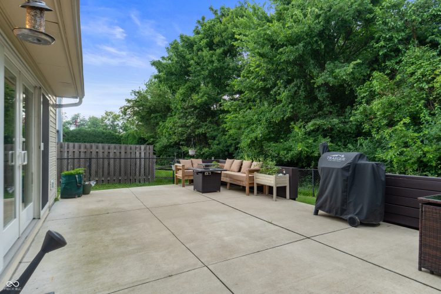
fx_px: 220
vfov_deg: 67.4
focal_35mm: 18
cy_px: 147
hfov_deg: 90.0
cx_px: 220
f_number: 9
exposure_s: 1/30
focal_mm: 12
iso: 250
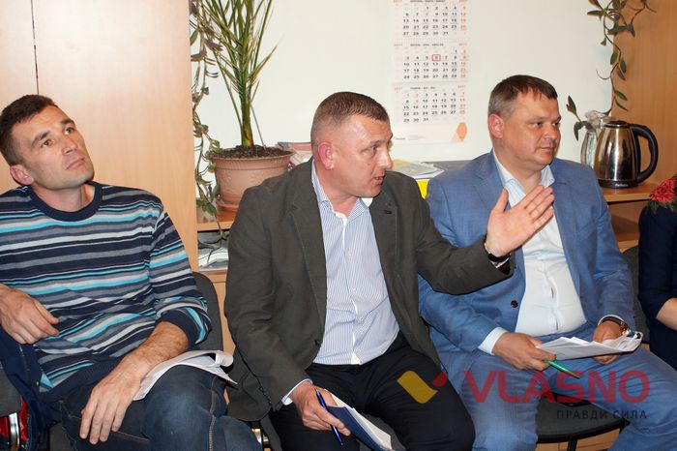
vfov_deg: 34.2
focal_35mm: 39
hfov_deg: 49.6
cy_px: 226
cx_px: 338
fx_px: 733
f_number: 4.5
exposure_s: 1/60
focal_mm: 26
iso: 800
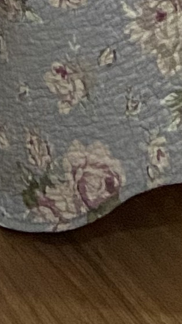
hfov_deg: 5.9
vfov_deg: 8.2
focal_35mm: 205
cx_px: -56
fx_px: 1760
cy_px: -773
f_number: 1.8
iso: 400
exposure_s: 1/60
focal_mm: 4.25
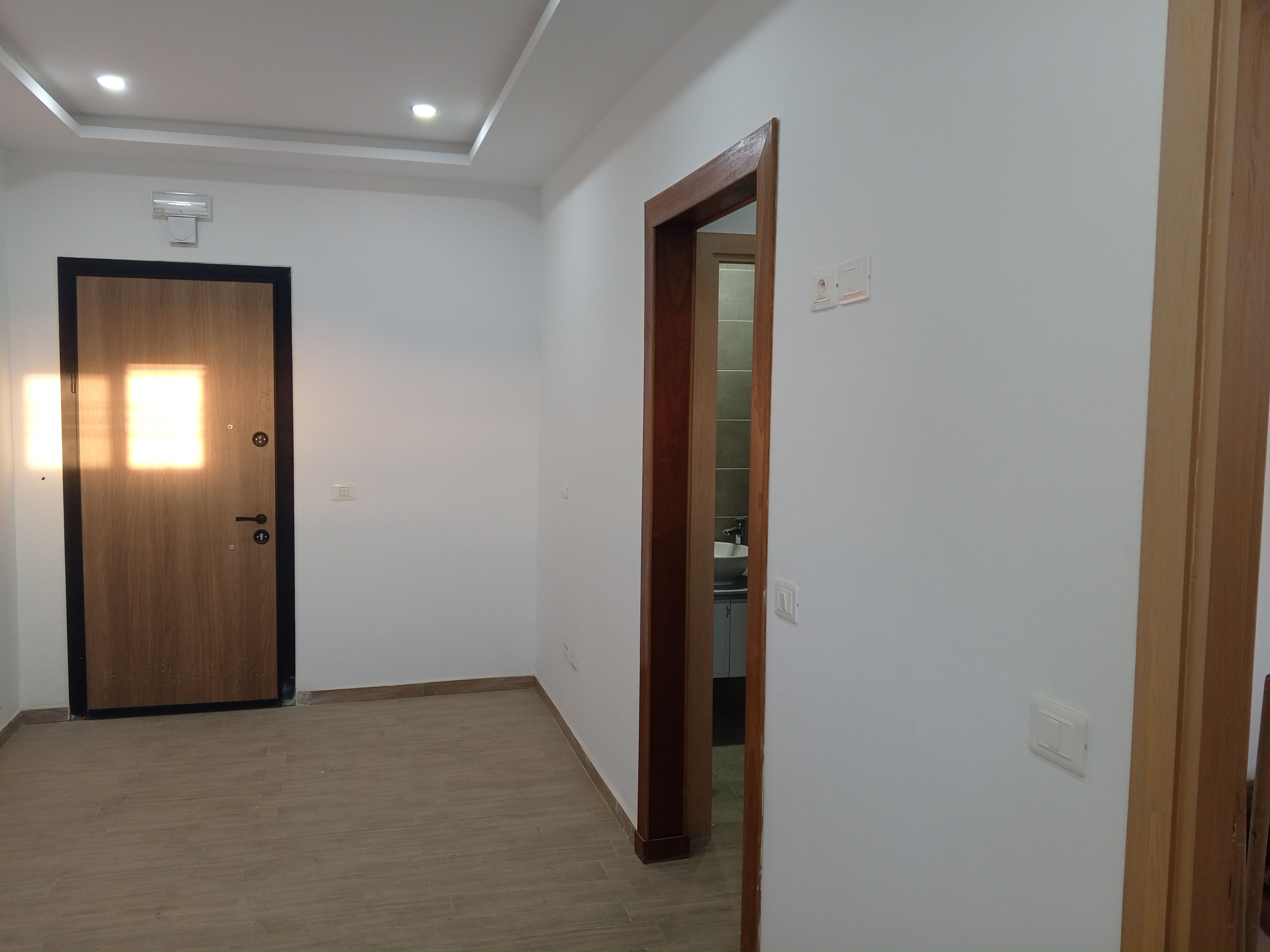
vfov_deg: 51.4
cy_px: 476
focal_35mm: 27
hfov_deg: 65.3
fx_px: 991
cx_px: 635
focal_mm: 4.09
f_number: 1.6
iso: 313
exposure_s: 1/33.3
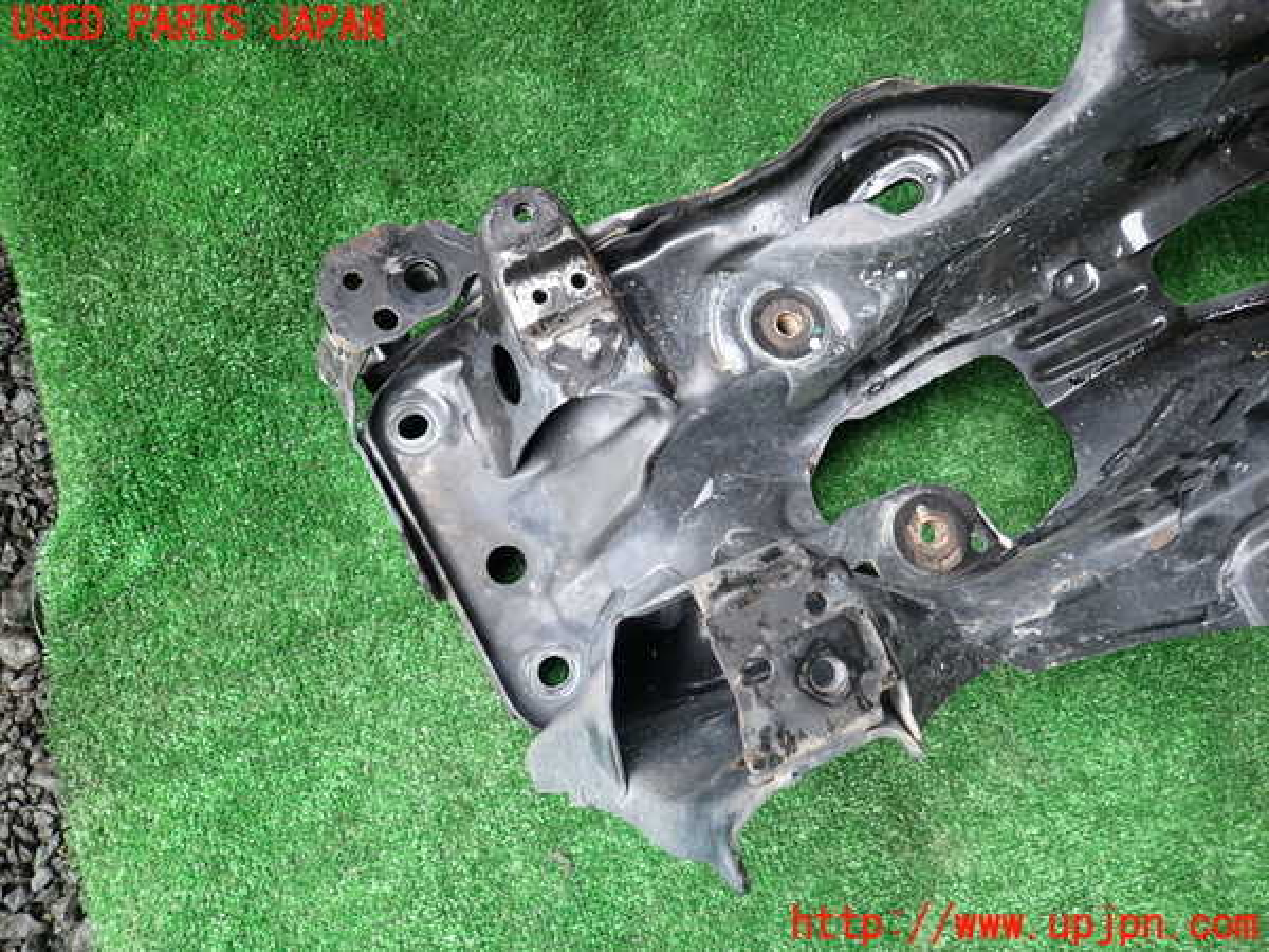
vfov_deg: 54.9
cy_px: 476
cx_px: 634
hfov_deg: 69.4
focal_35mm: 25
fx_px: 916
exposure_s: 1/125
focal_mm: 4.5
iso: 160
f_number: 2
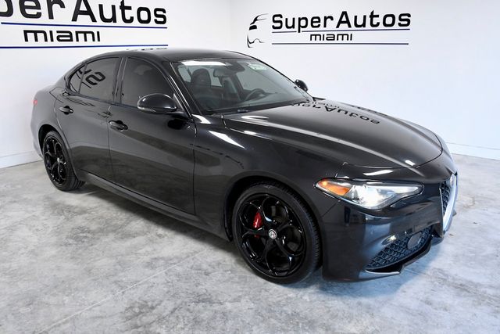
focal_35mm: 30
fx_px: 417
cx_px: 250
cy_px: 167
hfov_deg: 61.9
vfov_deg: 43.6
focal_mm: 20
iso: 2500
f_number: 7.1
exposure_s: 1/200
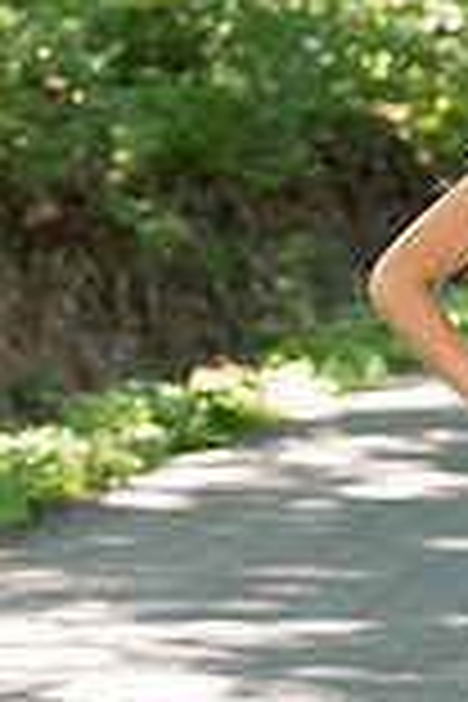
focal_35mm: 260
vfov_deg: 7.9
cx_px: 666
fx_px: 5070
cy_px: 396
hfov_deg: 5.2
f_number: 3.5
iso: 640
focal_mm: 90
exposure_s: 1/200
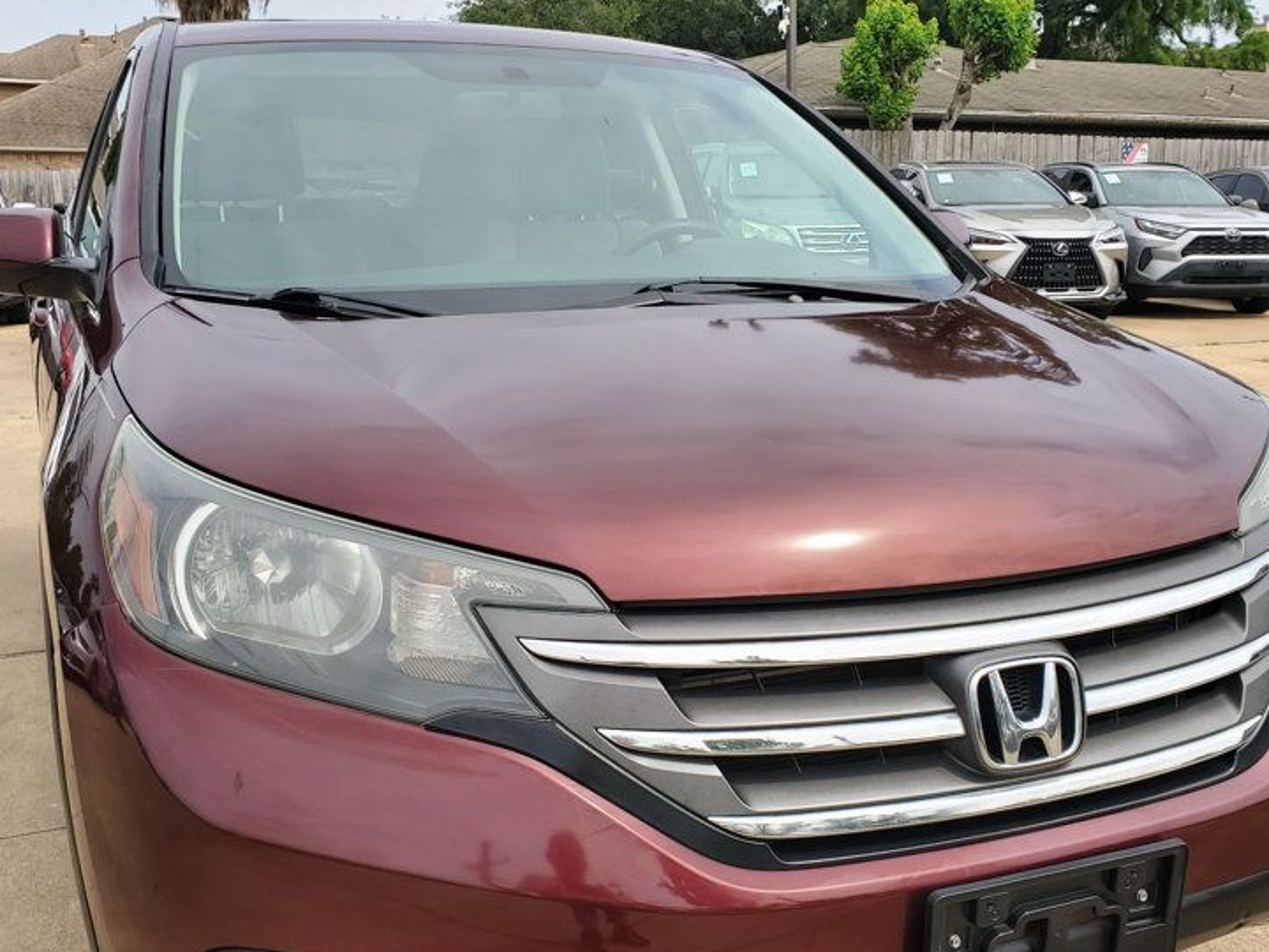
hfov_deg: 50.1
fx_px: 1356
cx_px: 668
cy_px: 578
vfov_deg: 38.5
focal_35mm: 37
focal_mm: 4.3
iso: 50
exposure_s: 1/1192
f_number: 2.4
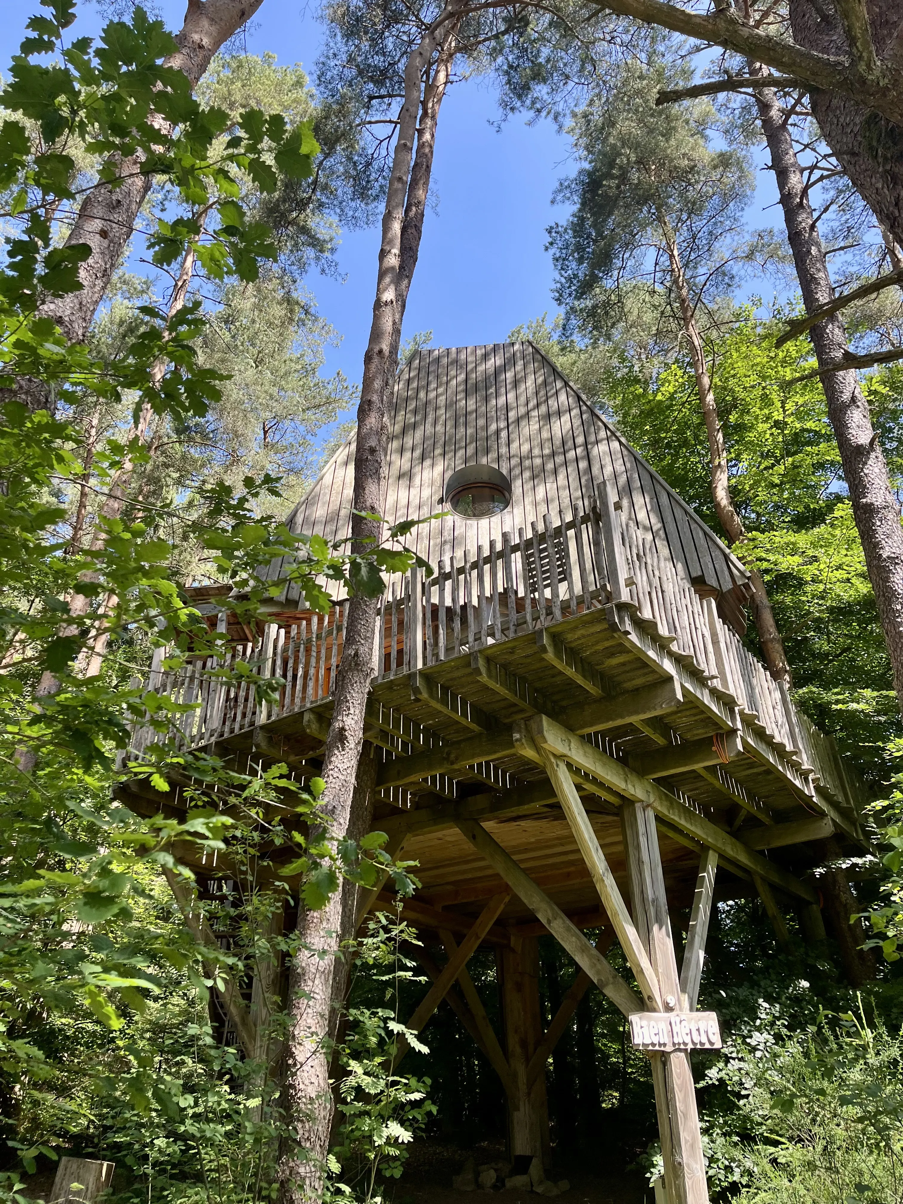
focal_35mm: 26
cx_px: 452
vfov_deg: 67.3
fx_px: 904
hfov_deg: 53.1
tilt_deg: +30.1
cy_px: 602
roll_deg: -1.5
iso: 50
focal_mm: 5.1
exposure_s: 1/552
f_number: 1.6
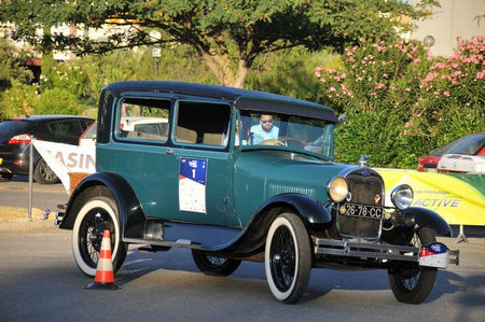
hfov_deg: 11.8
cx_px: 242
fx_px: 2342
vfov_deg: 7.9
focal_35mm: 174
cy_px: 161
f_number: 5.6
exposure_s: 1/640
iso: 400
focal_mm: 116
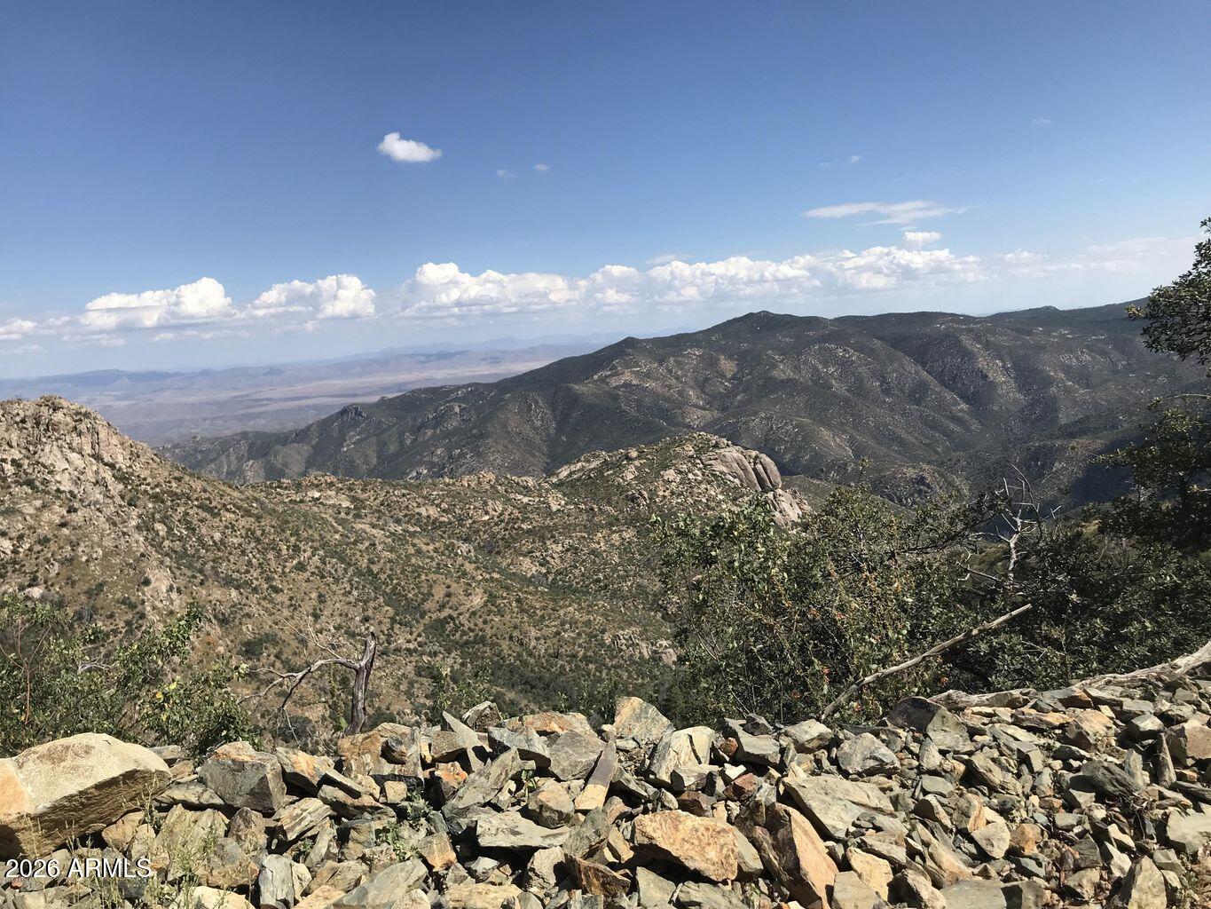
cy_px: 454
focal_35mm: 28
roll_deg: +4.0
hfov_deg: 63.4
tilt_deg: -6.7
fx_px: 980
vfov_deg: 49.8
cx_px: 606
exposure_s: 1/2907
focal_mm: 3.99
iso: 20
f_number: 1.8
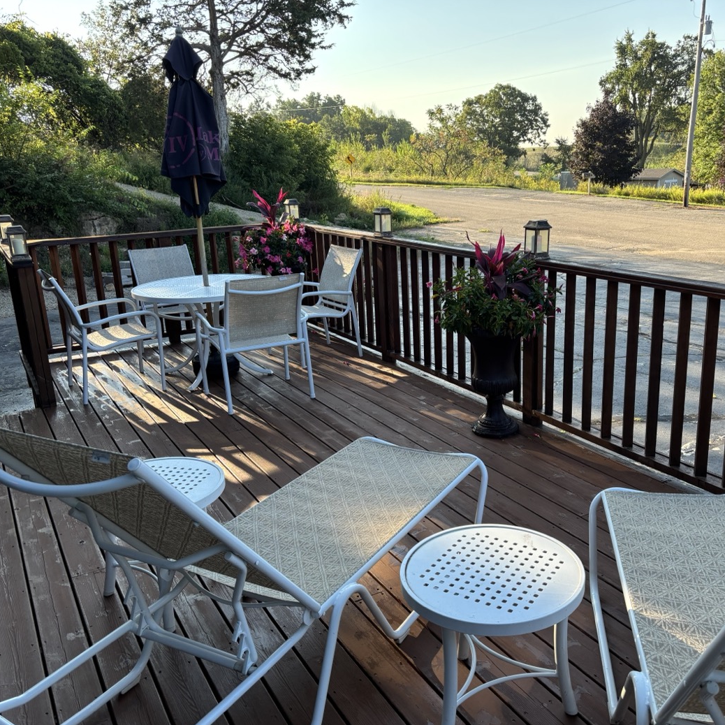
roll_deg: +1.6
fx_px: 735
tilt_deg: -15.9
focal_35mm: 31
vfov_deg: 52.5
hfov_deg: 52.3
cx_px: 425
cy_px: 362
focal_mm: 5.96
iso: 50
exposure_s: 1/495
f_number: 1.6
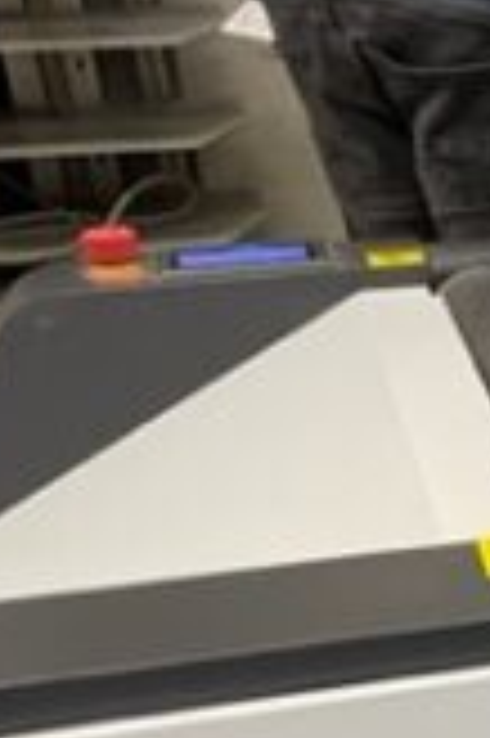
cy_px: 824
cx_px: 1295
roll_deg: -1.6
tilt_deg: -27.7
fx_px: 2025
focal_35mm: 99
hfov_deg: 10.9
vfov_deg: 19.7
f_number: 1.6
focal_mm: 4.2
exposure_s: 1/50
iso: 160
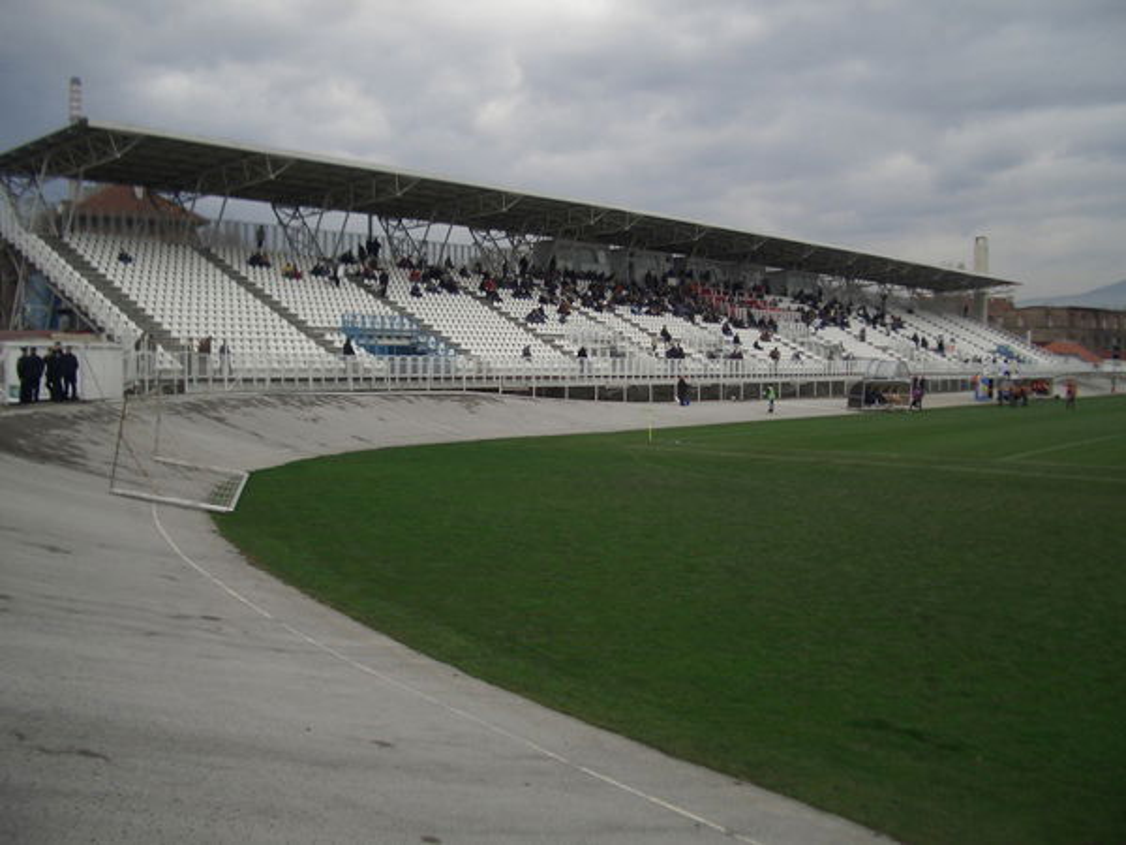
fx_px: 1138
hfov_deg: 52.6
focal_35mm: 35
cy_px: 422
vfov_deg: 40.7
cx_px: 563
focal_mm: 5.8
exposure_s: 1/320
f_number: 2.6
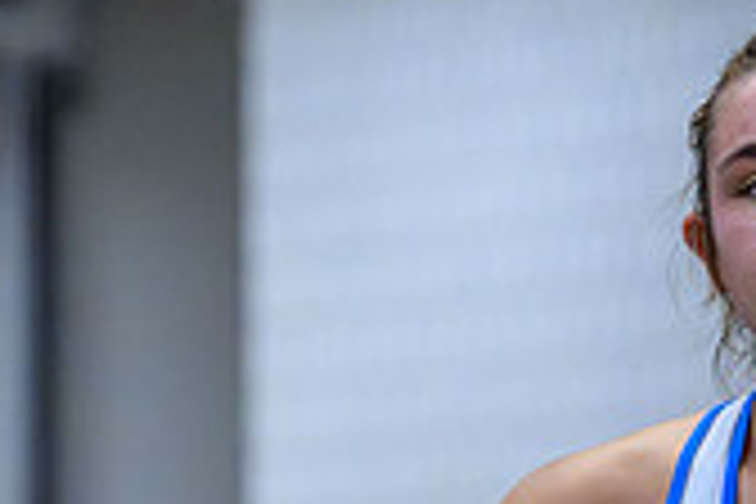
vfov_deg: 3.2
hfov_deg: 4.8
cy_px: 843
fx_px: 9008
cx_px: 734
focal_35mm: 429
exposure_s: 1/800
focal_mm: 115
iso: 20000
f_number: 4
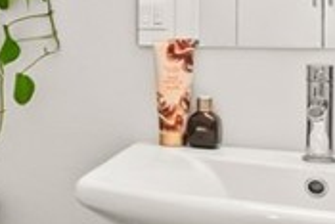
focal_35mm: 82
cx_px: -163
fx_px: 764
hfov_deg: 21.1
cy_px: 37
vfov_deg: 16.5
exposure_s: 1/4
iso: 320
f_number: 6.3
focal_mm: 14
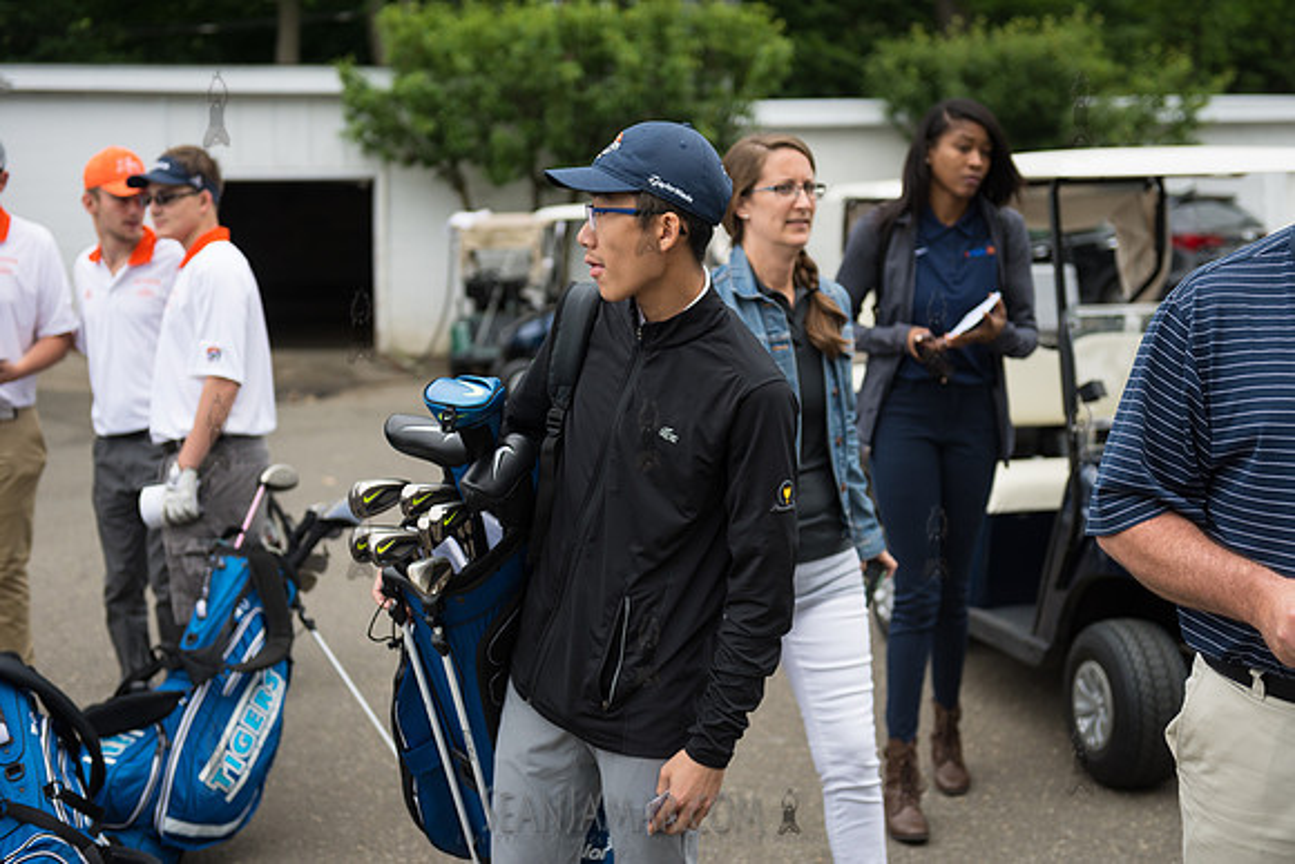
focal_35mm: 50
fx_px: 1799
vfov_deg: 27.0
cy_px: 432
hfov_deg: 39.6
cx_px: 648
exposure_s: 1/1000
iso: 320
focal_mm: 50
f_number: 3.2
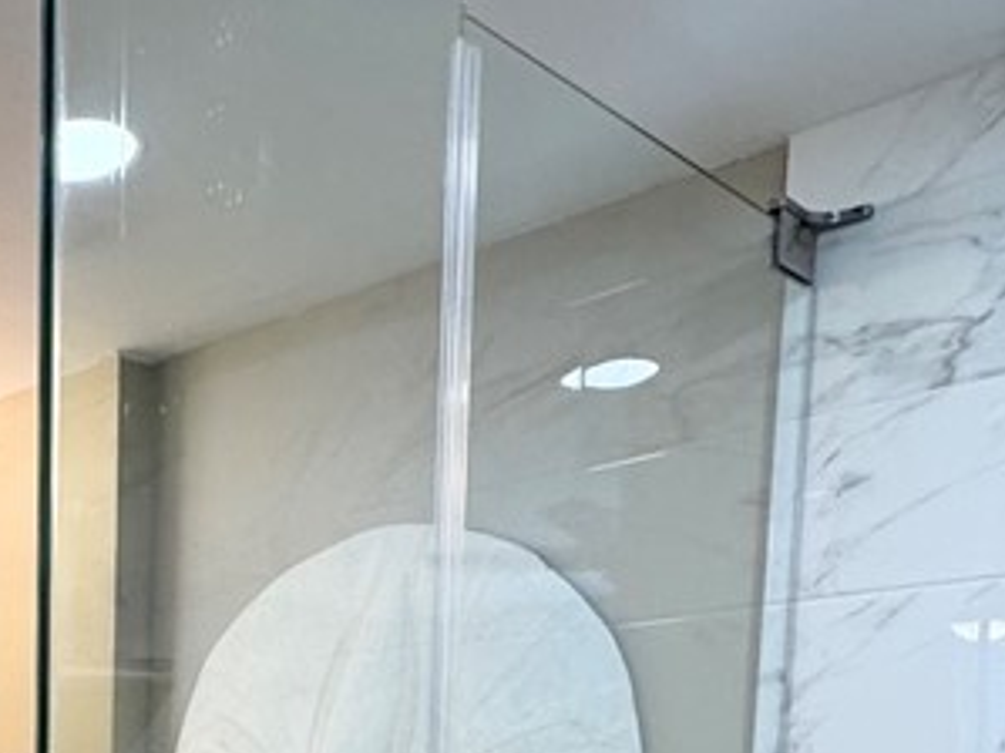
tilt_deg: -7.1
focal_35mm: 48
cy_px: 995
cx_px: -71
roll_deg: -0.7
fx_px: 1393
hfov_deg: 34.8
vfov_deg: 25.7
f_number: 2.2
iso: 200
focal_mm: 2.22
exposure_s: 1/120
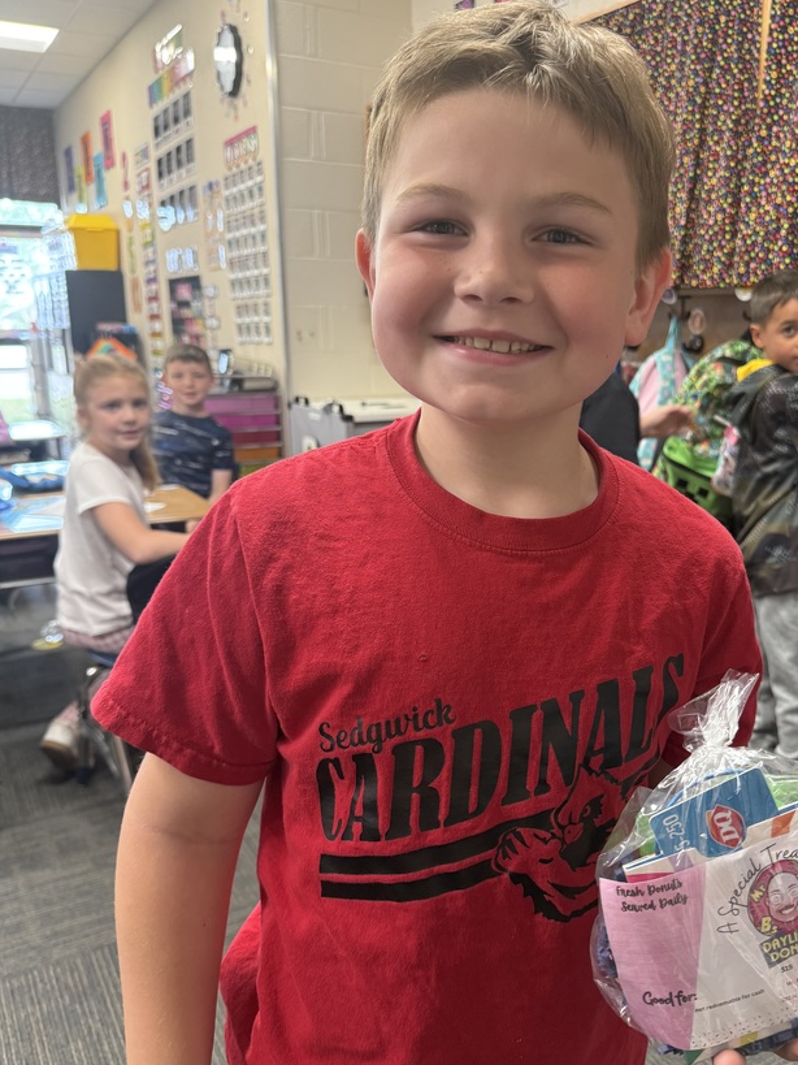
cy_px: 566
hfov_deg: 46.4
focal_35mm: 30
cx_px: 494
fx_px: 922
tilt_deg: -14.2
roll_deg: -0.4
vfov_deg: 59.9
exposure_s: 1/60
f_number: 1.78
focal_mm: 6.76
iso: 320
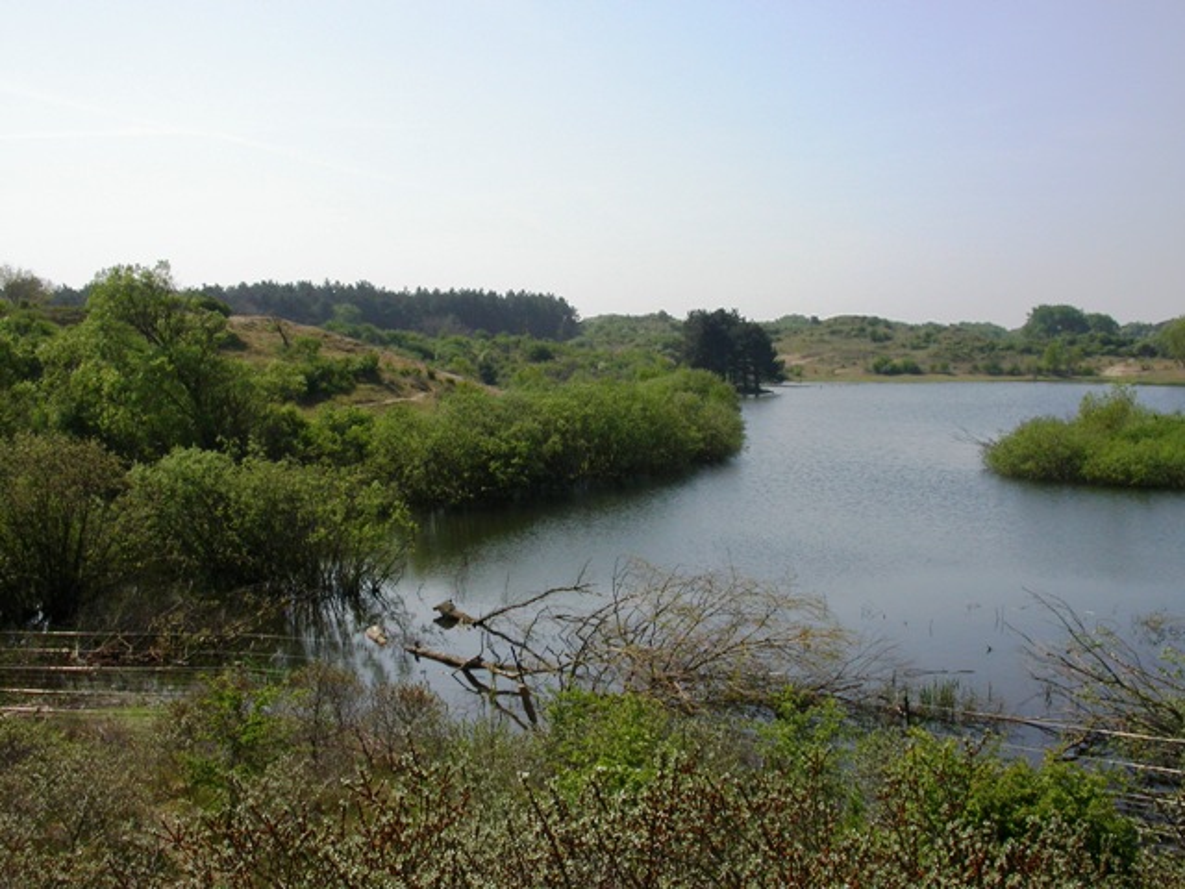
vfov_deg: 37.7
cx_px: 592
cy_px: 444
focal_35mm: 38
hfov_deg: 49.0
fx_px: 1301
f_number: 7.5
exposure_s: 1/429
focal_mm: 7.85
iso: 100
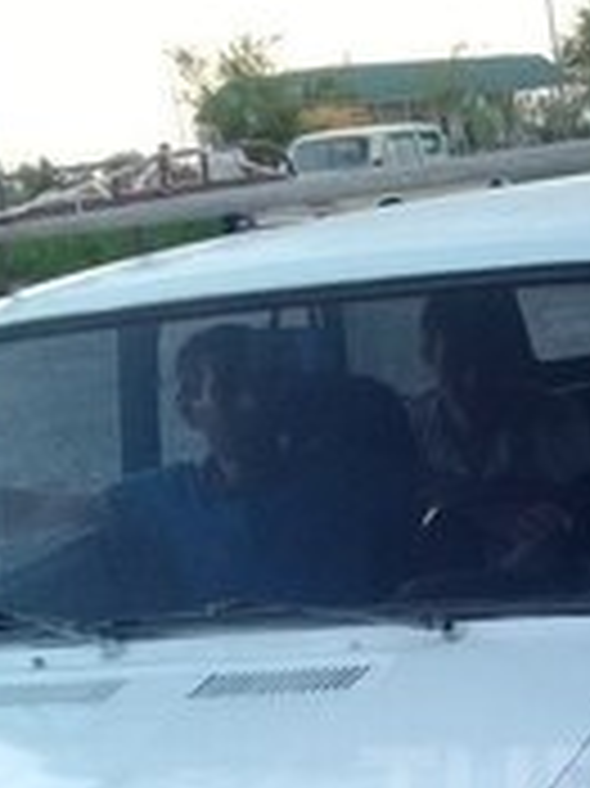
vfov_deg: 21.5
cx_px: 707
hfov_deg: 16.1
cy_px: 797
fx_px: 2002
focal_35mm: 88
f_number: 2.2
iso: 64
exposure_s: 1/50
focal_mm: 3.3
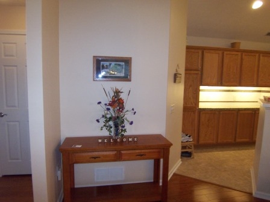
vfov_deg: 58.9
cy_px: 101
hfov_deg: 73.9
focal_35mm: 23
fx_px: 179
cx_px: 135
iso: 200
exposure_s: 1/30
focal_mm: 3.8
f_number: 2.8
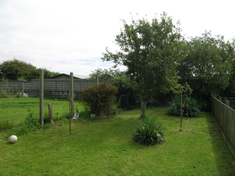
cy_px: 88
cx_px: 118
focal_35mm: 28
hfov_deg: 63.5
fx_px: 190
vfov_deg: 49.7
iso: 50
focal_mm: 5.8
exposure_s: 1/231
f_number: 6.3
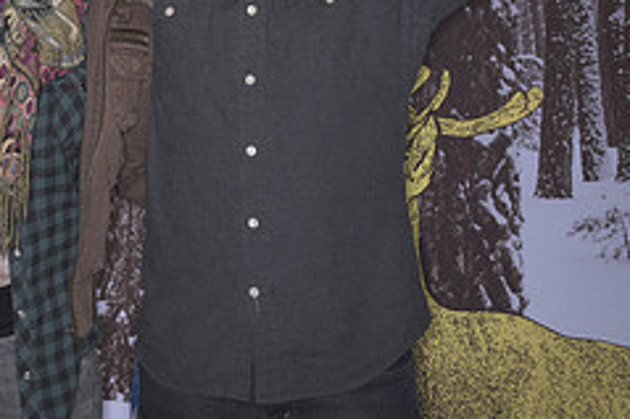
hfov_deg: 22.9
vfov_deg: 15.8
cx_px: -16
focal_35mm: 85
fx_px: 1486
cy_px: 14
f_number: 11
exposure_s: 1/250
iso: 64
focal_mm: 35
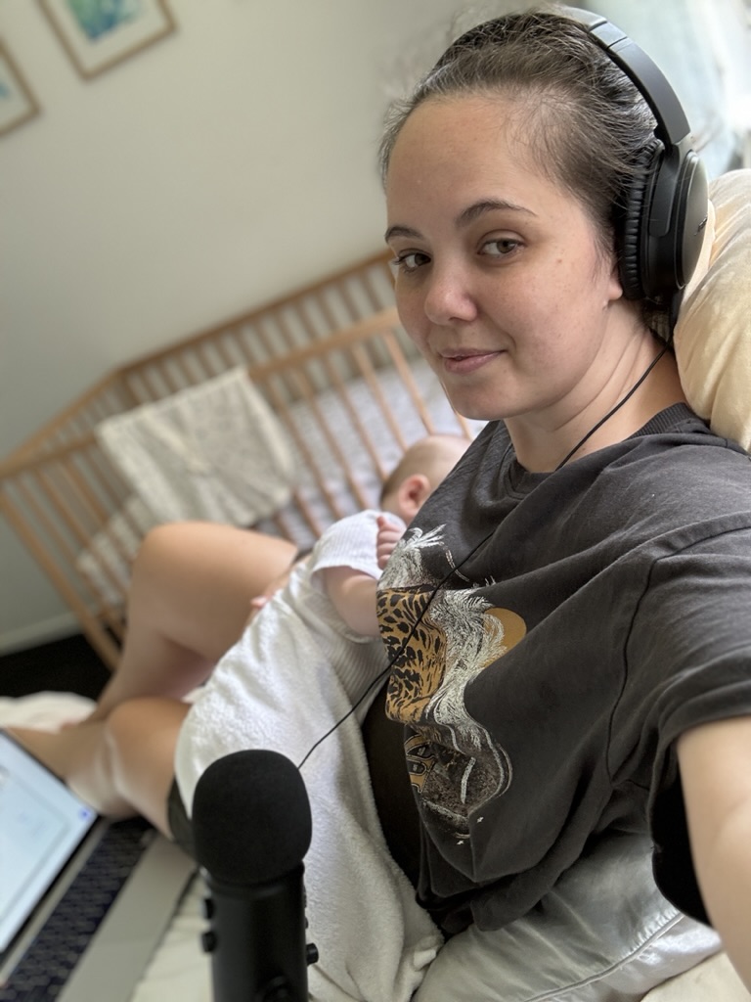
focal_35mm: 30
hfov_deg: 46.8
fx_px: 868
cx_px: 376
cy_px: 501
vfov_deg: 60.0
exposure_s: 1/60
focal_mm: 2.69
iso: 80
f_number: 1.9
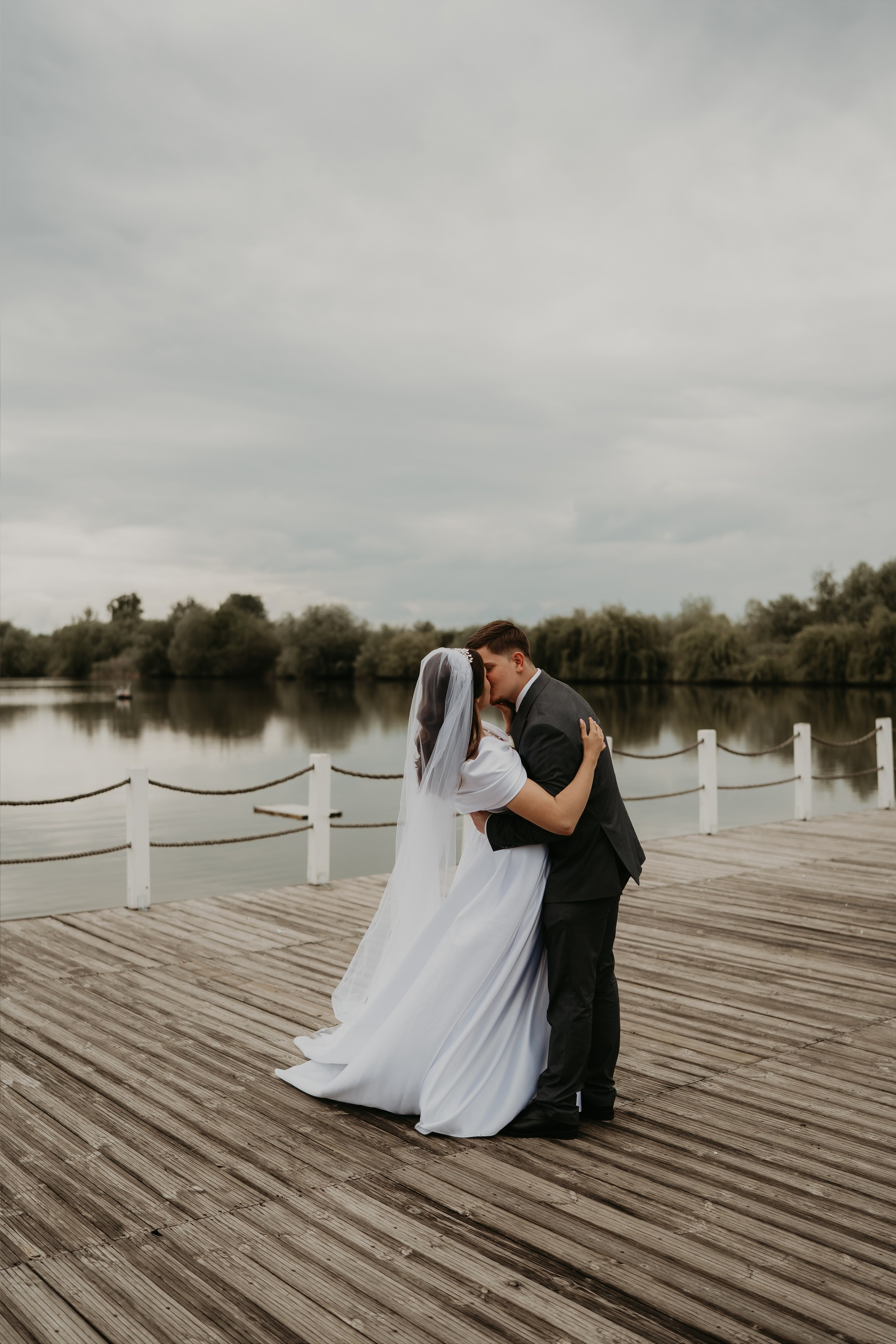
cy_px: 672
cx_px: 448
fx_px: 1307
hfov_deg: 37.9
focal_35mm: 35
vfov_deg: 54.4
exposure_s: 1/6400
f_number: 1.8
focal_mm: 35
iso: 125
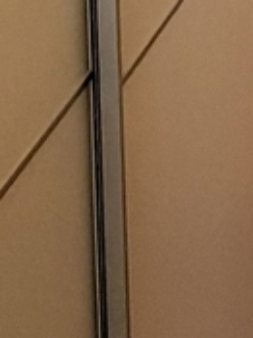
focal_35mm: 96
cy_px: -510
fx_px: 937
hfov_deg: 15.3
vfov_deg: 13.6
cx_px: 60
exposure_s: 1/50
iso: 320
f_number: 2.2
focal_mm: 2.22
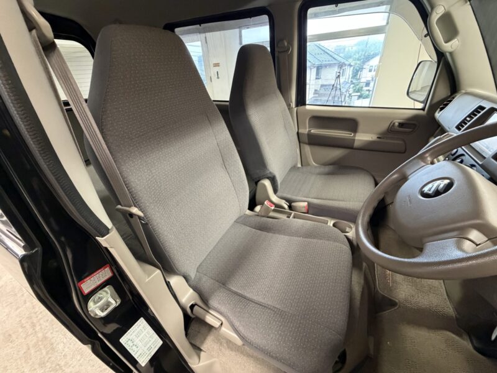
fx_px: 201
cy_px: 186
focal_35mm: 14
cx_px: 248
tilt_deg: -29.8
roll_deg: +4.2
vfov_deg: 85.7
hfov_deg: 102.1
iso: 640
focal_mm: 2.22
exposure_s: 1/50
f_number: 2.2
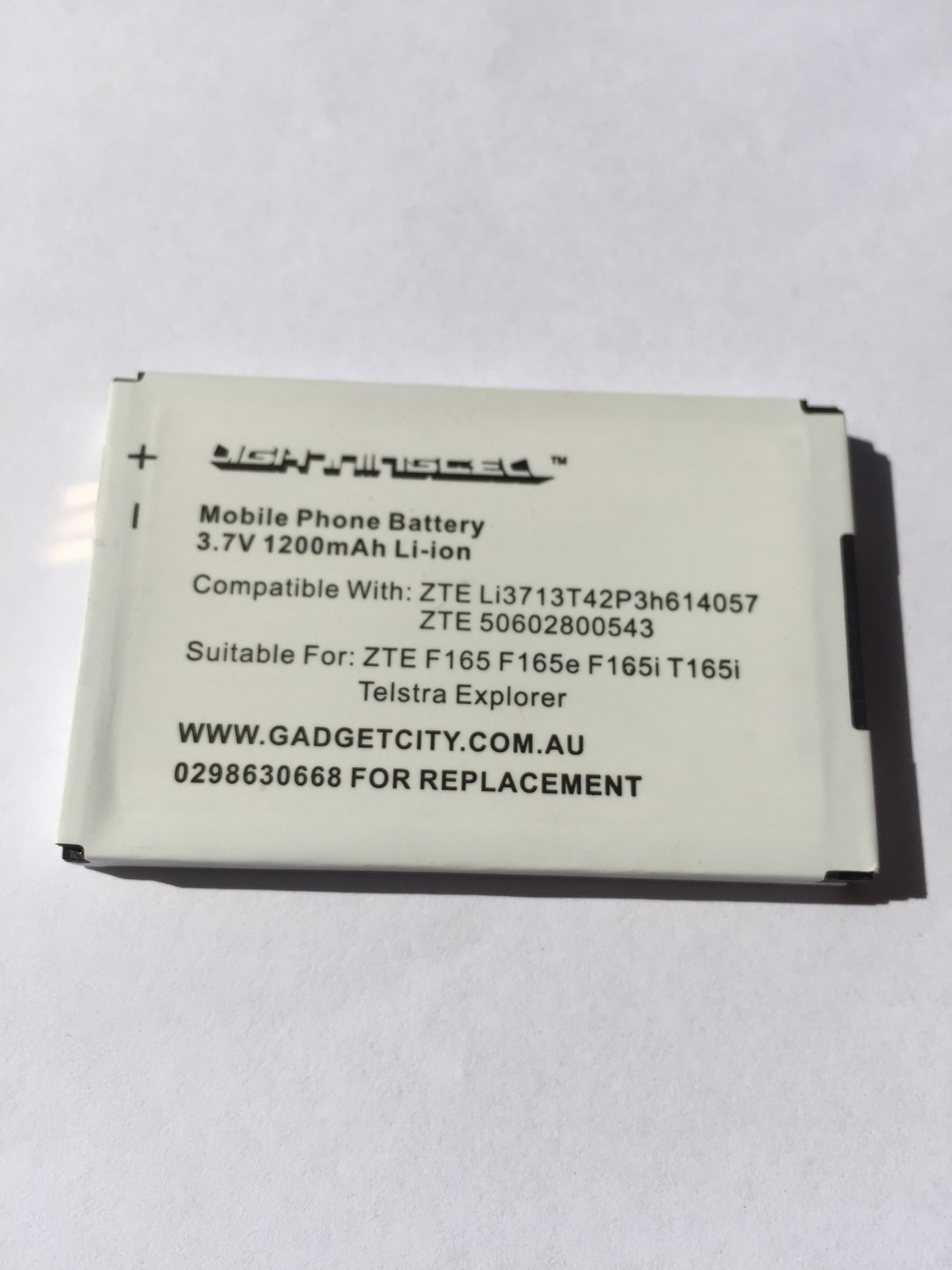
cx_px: 476
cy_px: 635
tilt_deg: -73.5
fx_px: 1063
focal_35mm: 29
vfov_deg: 61.7
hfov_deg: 48.2
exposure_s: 1/7937
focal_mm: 4.15
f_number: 2.2
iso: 32
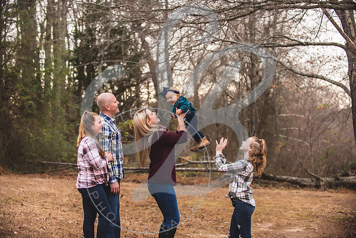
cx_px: 178
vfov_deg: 19.5
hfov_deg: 28.8
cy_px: 119
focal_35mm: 70
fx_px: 692
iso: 500
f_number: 4
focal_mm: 70
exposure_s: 1/400
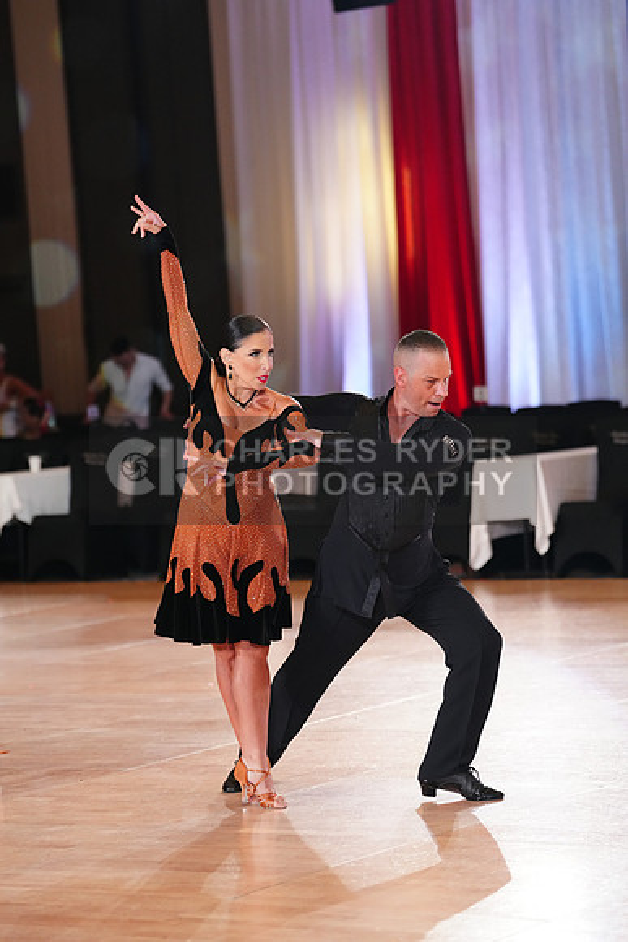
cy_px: 471
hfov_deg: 11.7
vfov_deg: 17.5
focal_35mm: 117
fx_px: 3059
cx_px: 314
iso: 3200
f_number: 2.8
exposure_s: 1/640
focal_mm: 117
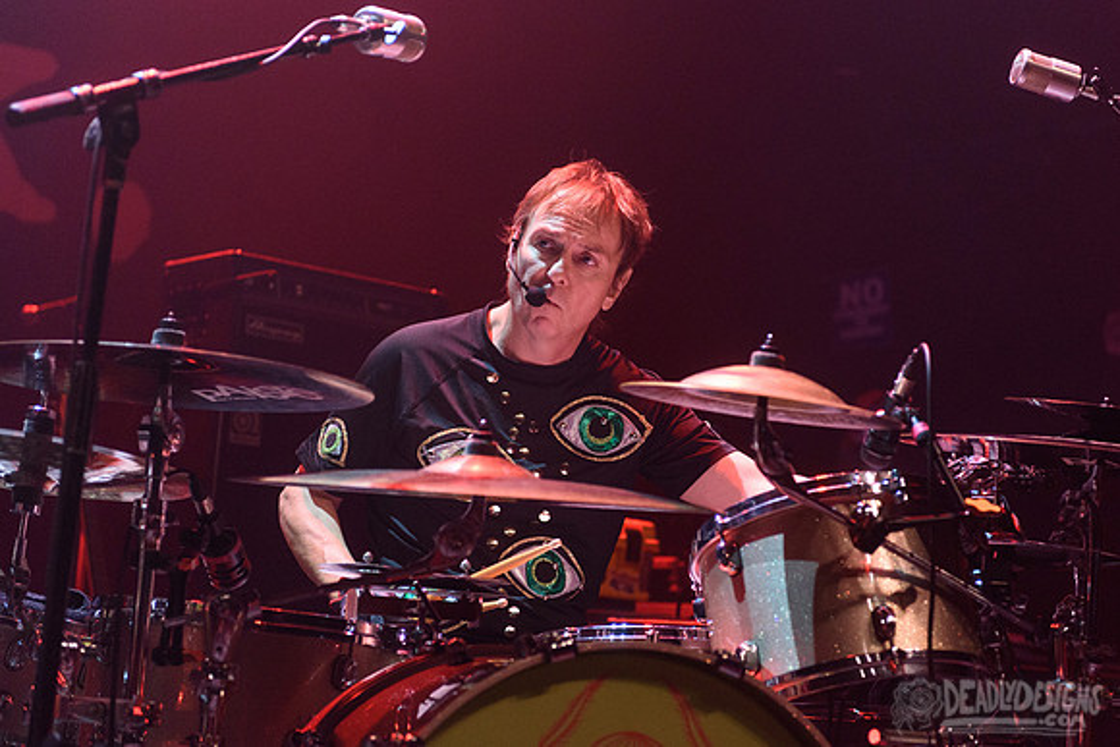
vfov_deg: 16.6
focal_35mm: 82
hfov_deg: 24.6
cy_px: 350
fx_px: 2562
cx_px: 657
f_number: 3.2
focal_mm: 70
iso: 3200
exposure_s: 1/250
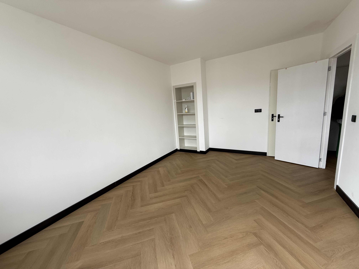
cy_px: 134
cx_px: 180
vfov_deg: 85.7
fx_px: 145
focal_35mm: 14
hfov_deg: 102.1
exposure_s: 1/99
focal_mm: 2.22
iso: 64
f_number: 2.2
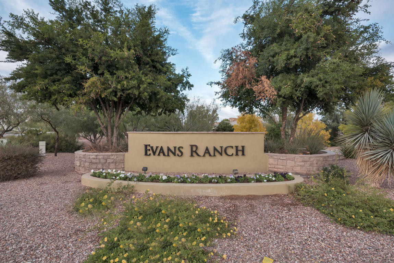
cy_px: 132
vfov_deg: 70.5
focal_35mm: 17
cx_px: 197
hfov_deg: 93.3
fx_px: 186
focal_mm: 17
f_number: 4.8
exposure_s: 1/45
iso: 100
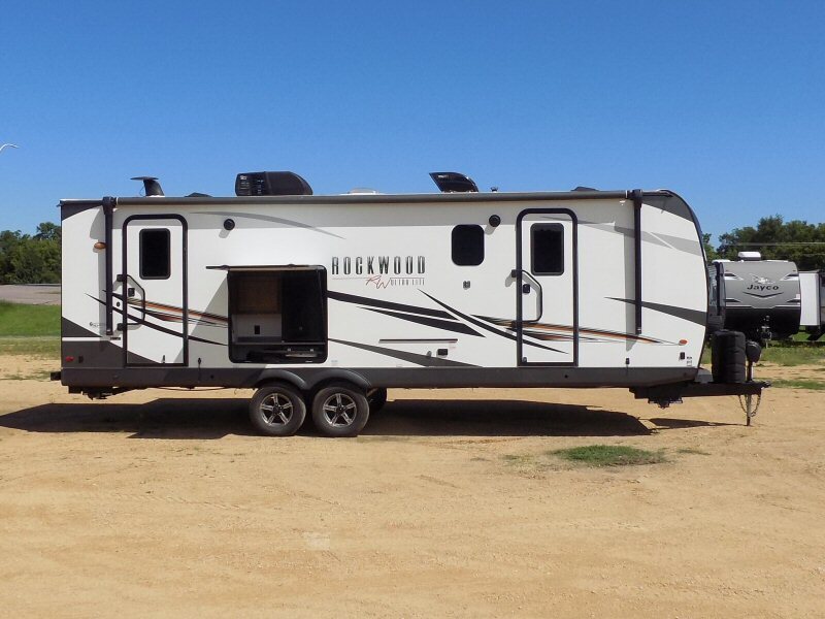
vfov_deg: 58.9
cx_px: 412
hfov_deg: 73.9
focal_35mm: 23
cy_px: 310
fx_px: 548
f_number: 9.9
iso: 80
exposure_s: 1/200
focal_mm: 4
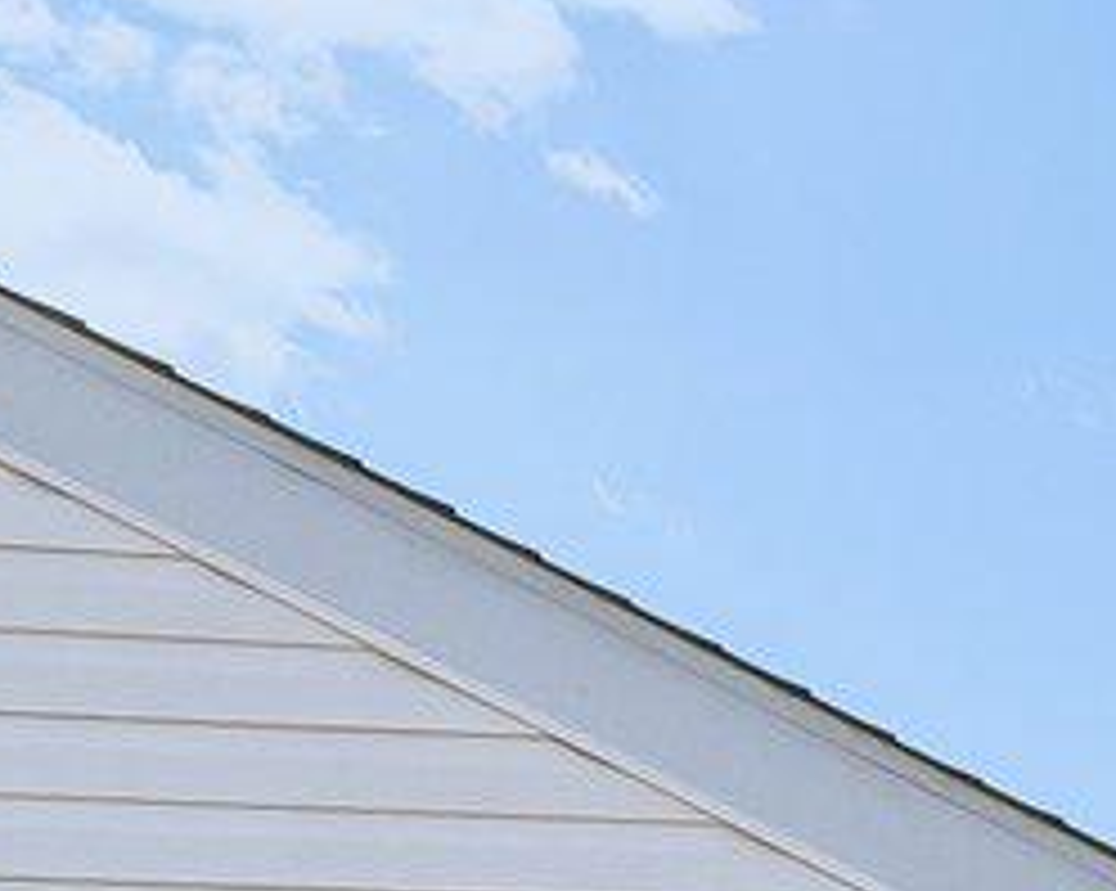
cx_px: 1382
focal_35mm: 124
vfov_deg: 11.5
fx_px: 4092
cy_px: 1591
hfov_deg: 14.9
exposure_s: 1/1600
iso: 400
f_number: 8
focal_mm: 16
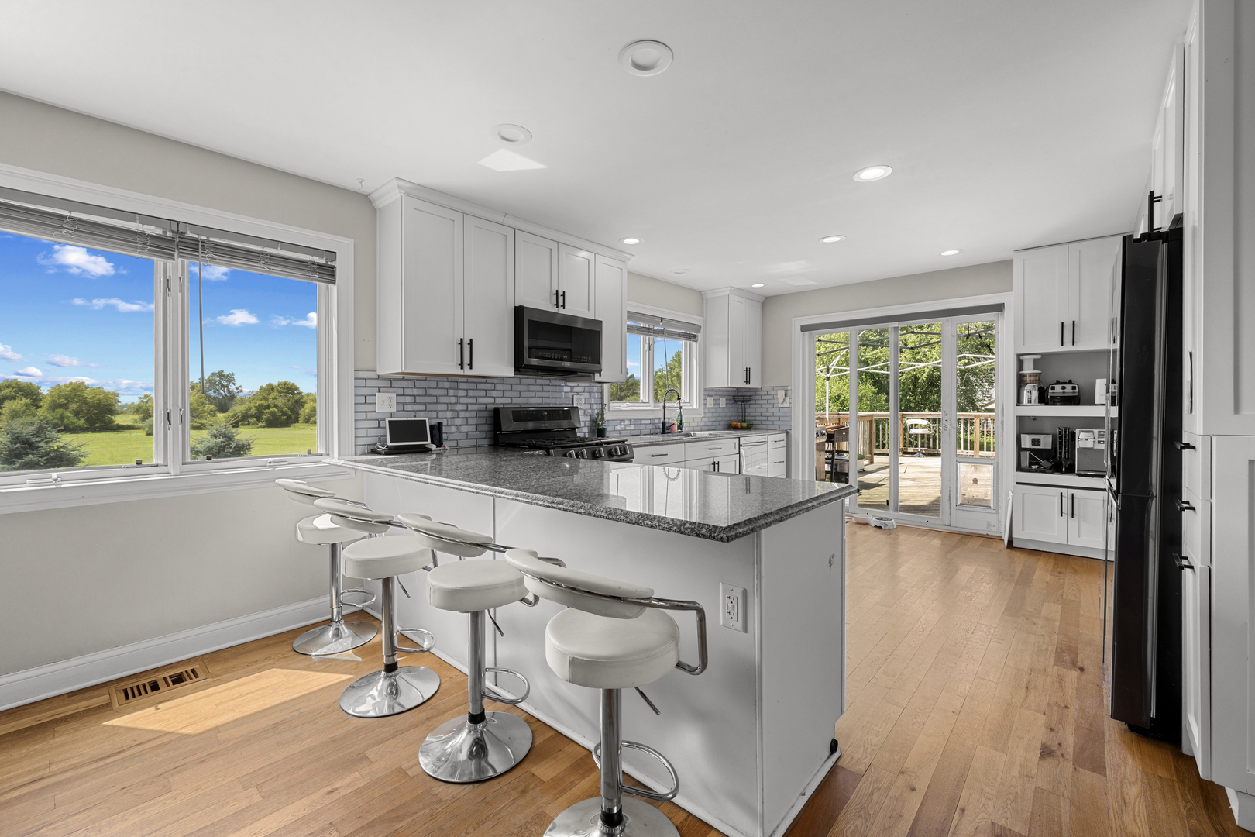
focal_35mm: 14
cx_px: 628
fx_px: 488
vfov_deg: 81.2
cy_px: 418
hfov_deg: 104.3
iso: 100
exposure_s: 1/4
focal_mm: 14
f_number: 9
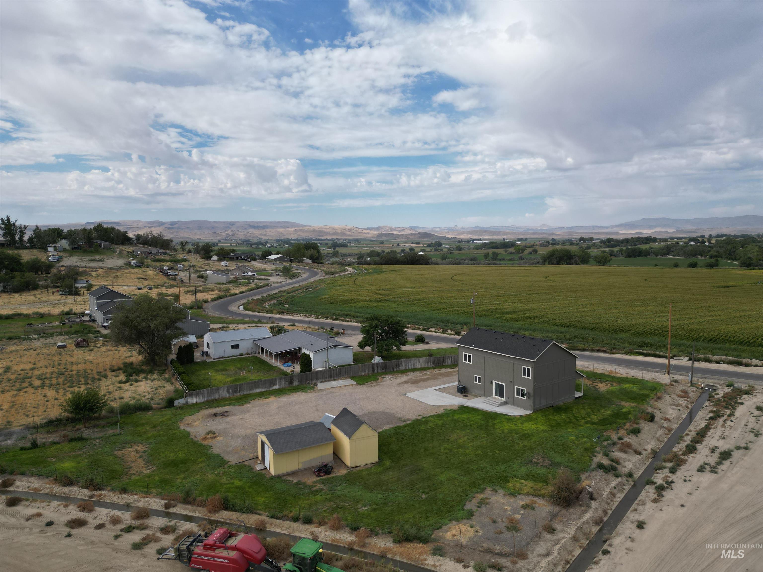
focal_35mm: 24
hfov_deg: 71.6
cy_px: 286
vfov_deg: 56.8
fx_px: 529
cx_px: 382
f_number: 1.7
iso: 110
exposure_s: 1/4000
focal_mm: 6.72
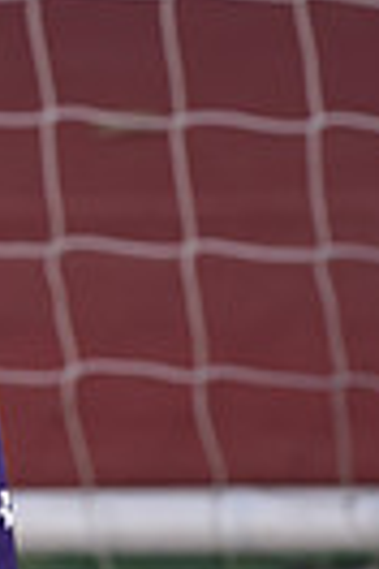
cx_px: -308
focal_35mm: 882
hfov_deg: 1.6
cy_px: -345
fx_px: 13927
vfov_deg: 2.3
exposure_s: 1/250
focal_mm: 200
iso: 400
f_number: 7.1
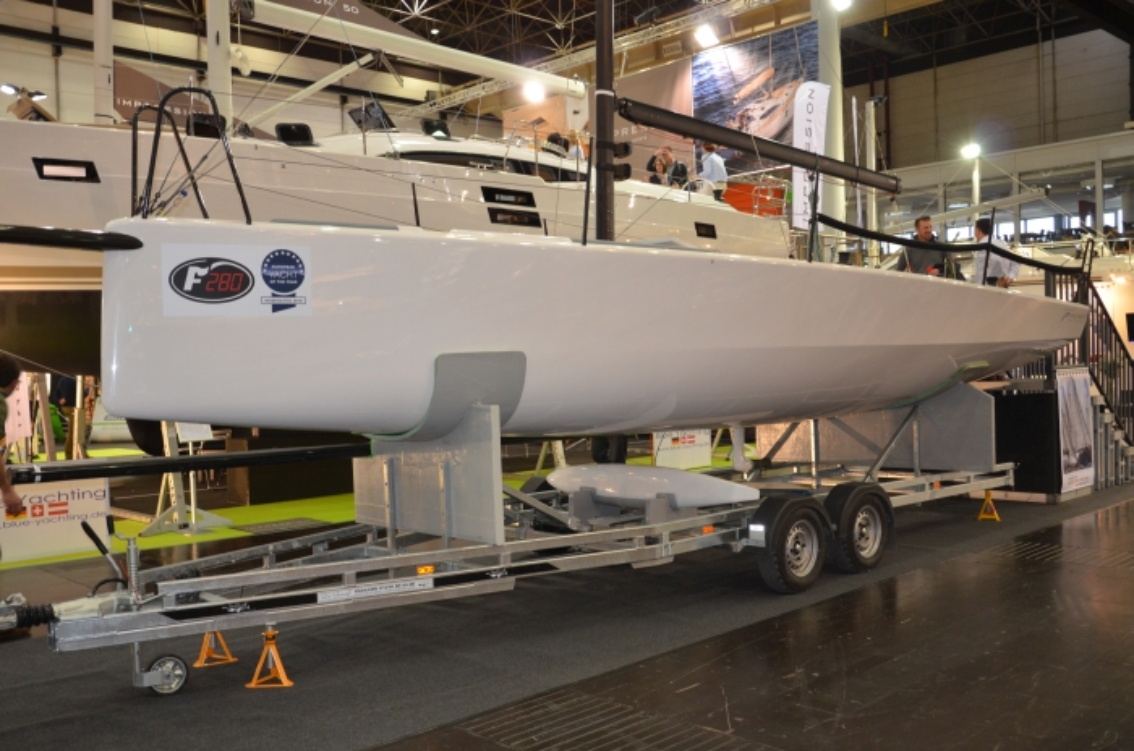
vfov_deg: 39.8
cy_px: 376
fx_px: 1038
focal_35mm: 33
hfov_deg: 57.3
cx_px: 567
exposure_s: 1/60
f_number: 3.8
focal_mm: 22
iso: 800
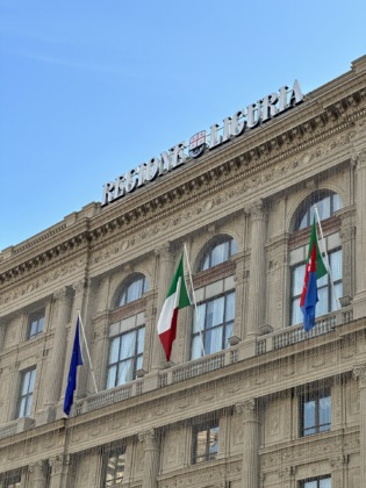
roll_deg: -5.1
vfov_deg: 25.3
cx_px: 183
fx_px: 1086
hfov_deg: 19.1
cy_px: 244
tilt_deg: +29.3
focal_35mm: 77
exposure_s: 1/421
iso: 32
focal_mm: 9
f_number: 2.8
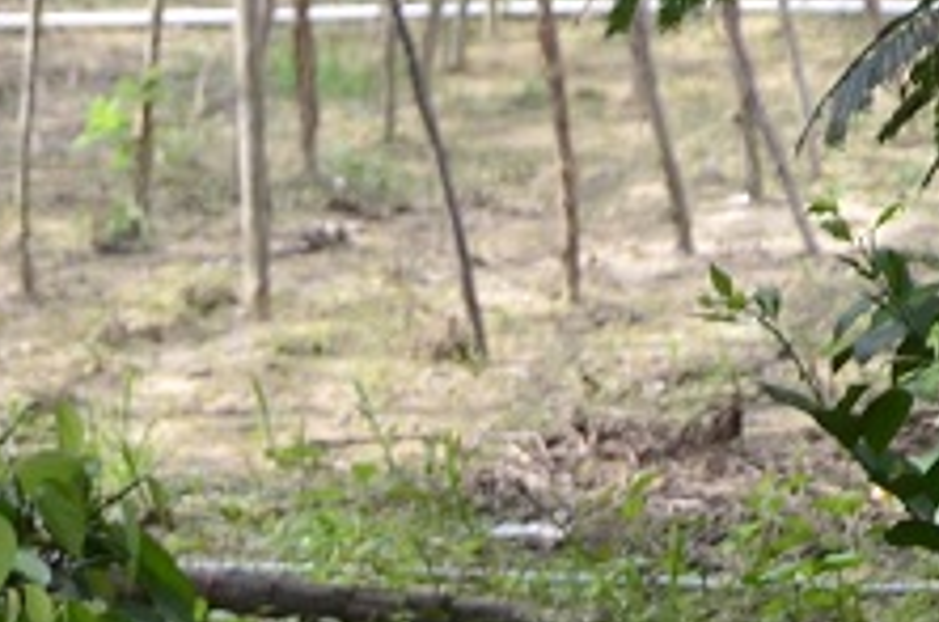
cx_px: -880
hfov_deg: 7.6
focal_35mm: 263
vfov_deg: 5.1
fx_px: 6845
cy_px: 1138
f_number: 5.6
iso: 100
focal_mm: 38
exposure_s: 1/180
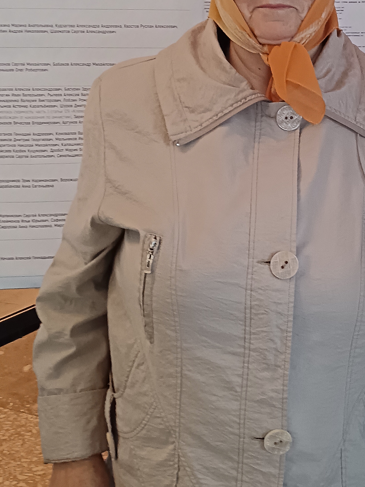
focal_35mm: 72
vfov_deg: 26.5
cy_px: 88
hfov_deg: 19.2
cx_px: 445
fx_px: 1012
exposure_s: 1/25
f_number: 1.9
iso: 935
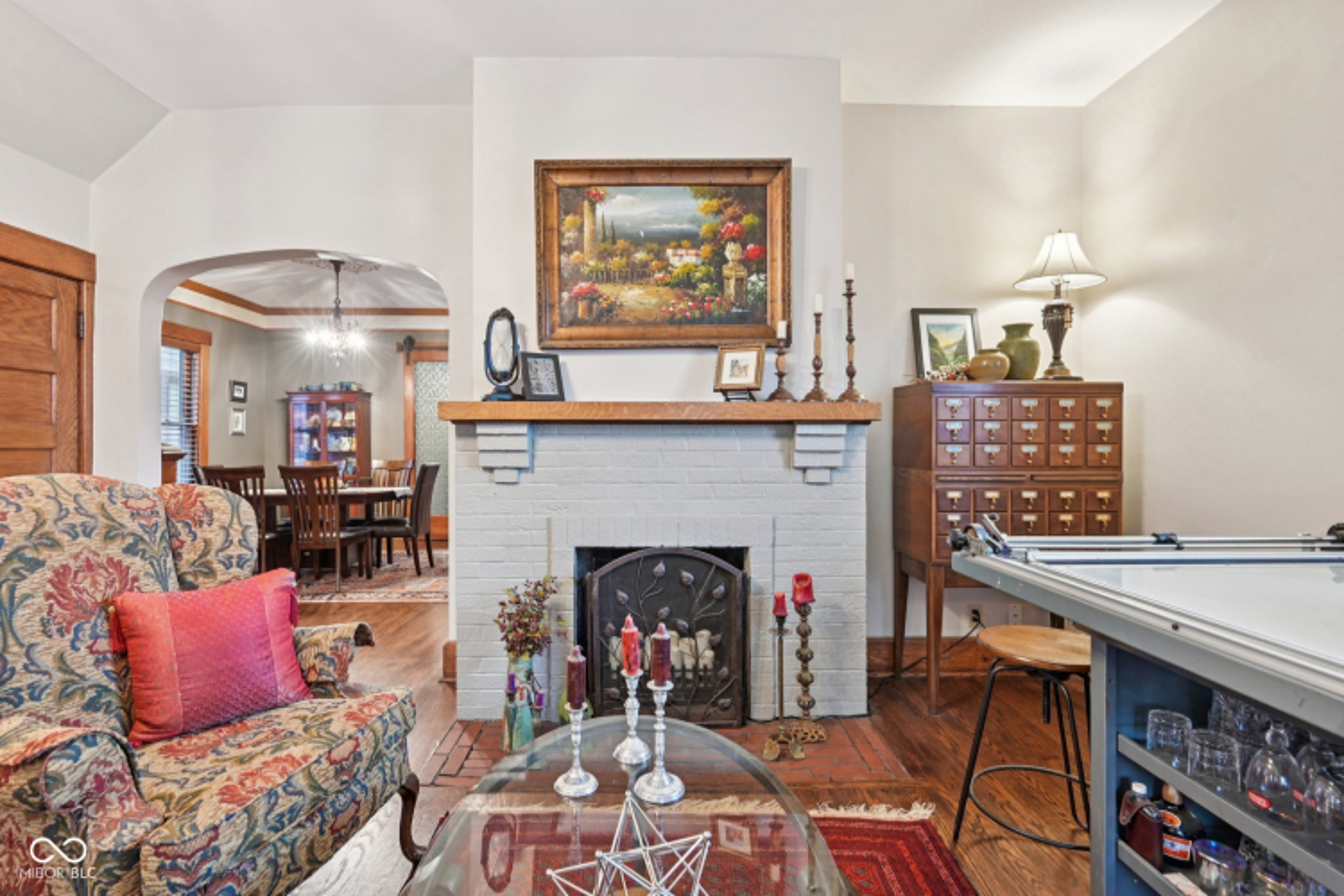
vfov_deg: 73.7
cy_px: 448
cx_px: 672
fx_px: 597
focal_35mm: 16
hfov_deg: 96.7
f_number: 8
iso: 400
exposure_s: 1/1.67
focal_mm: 16
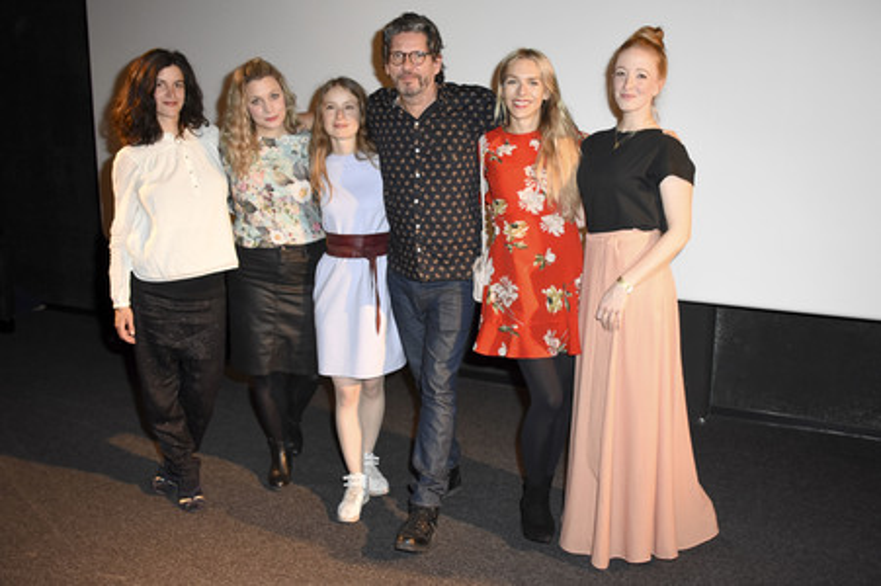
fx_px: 807
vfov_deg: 39.9
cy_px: 293
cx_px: 440
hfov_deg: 57.3
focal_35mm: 33
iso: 1600
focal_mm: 22
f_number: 4.5
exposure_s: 1/100
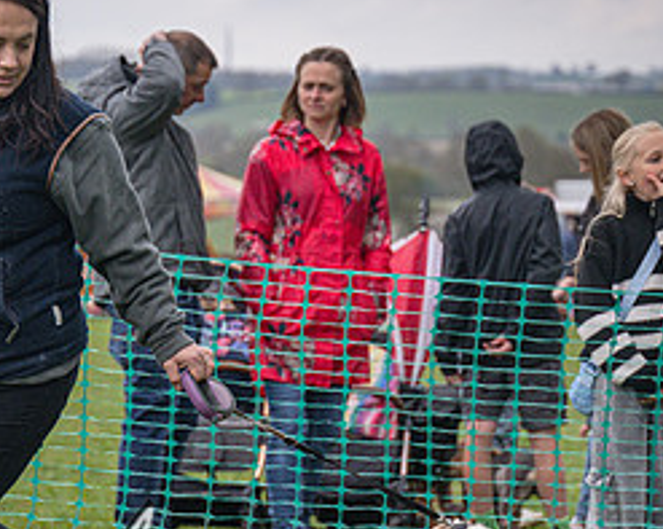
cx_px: 154
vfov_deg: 6.1
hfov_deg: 7.7
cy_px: 518
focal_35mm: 252
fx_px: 4939
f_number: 4
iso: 1250
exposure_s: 1/4000
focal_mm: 98
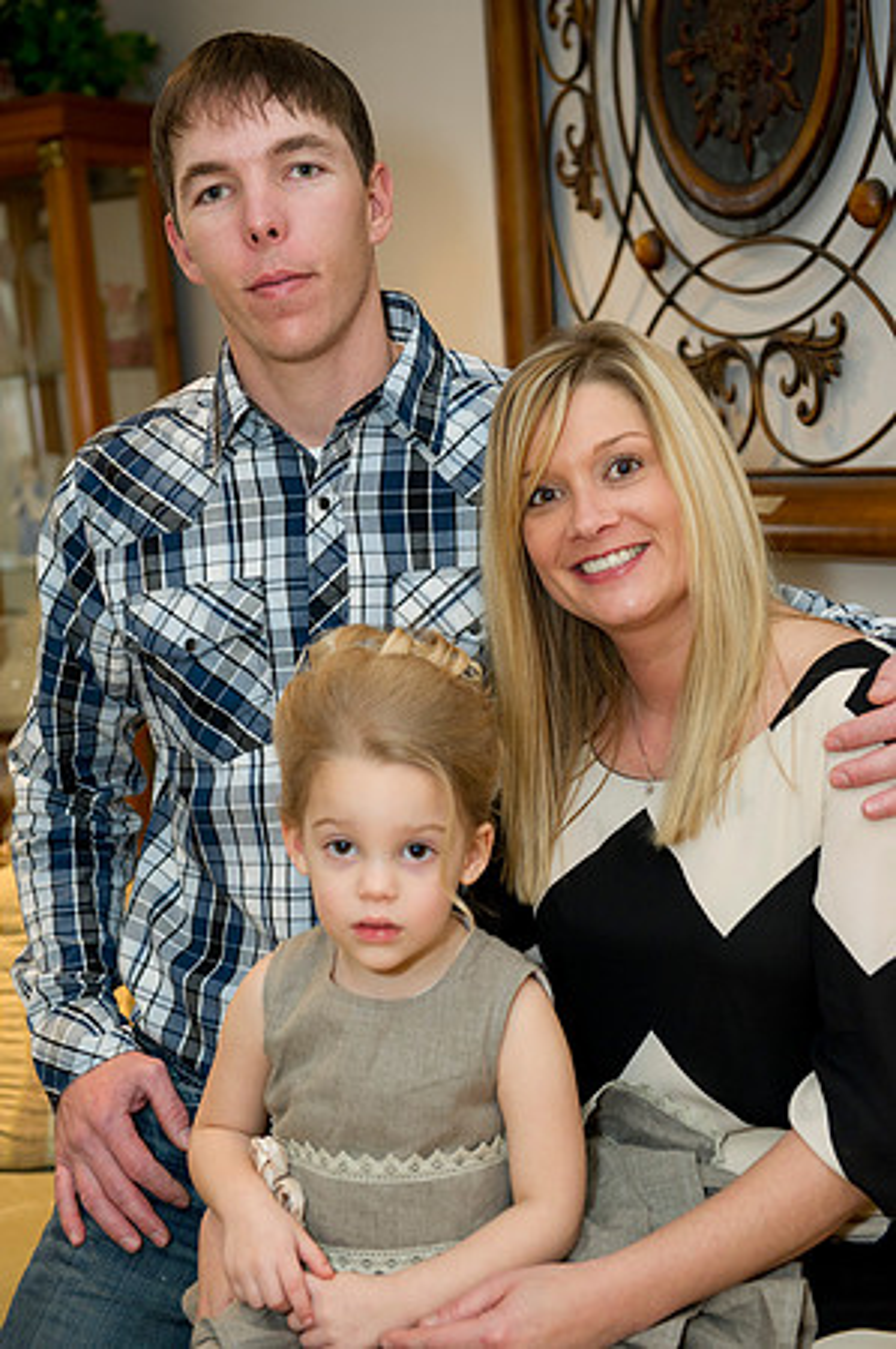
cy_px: 674
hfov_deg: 23.3
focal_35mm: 58
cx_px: 448
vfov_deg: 34.5
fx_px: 2170
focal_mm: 58
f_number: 4
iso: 1250
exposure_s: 1/80
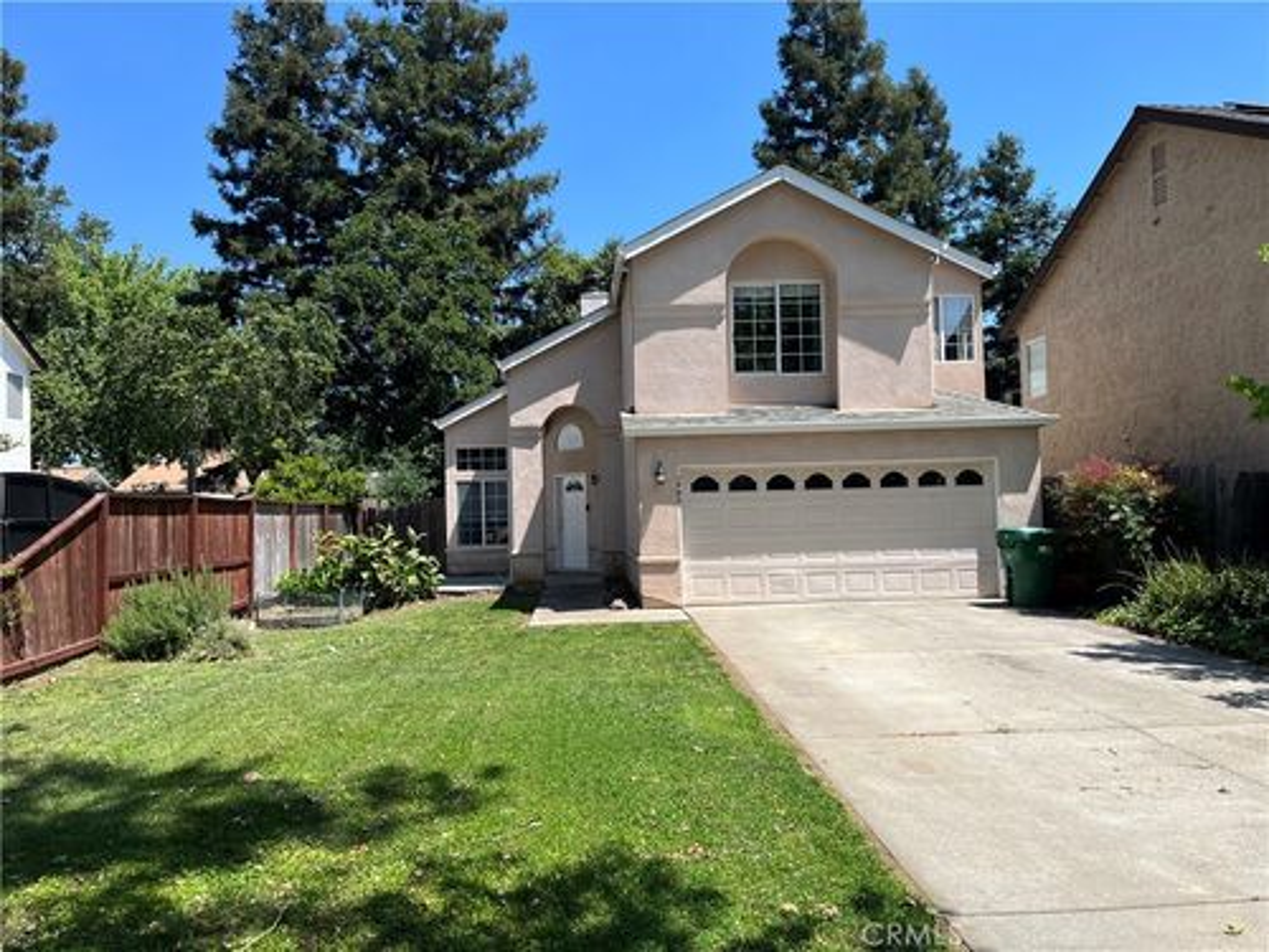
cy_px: 476
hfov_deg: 67.3
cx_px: 634
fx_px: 953
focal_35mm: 26
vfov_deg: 53.1
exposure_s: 1/2179
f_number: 1.6
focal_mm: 5.1
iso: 50
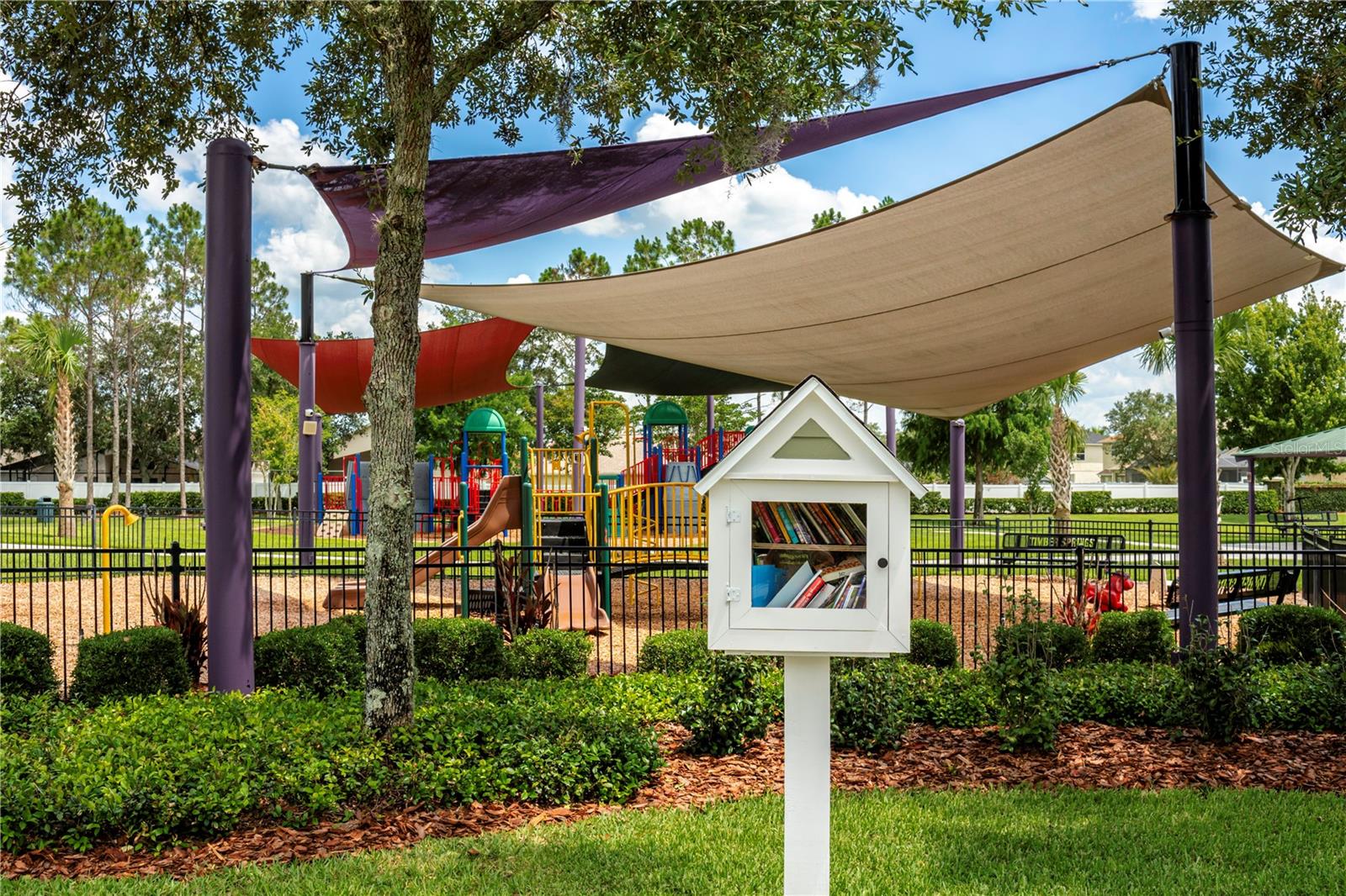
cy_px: 448
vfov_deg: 38.3
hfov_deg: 55.1
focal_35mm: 34
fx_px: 1290
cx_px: 673
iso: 200
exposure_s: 1/320
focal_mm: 23
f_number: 8
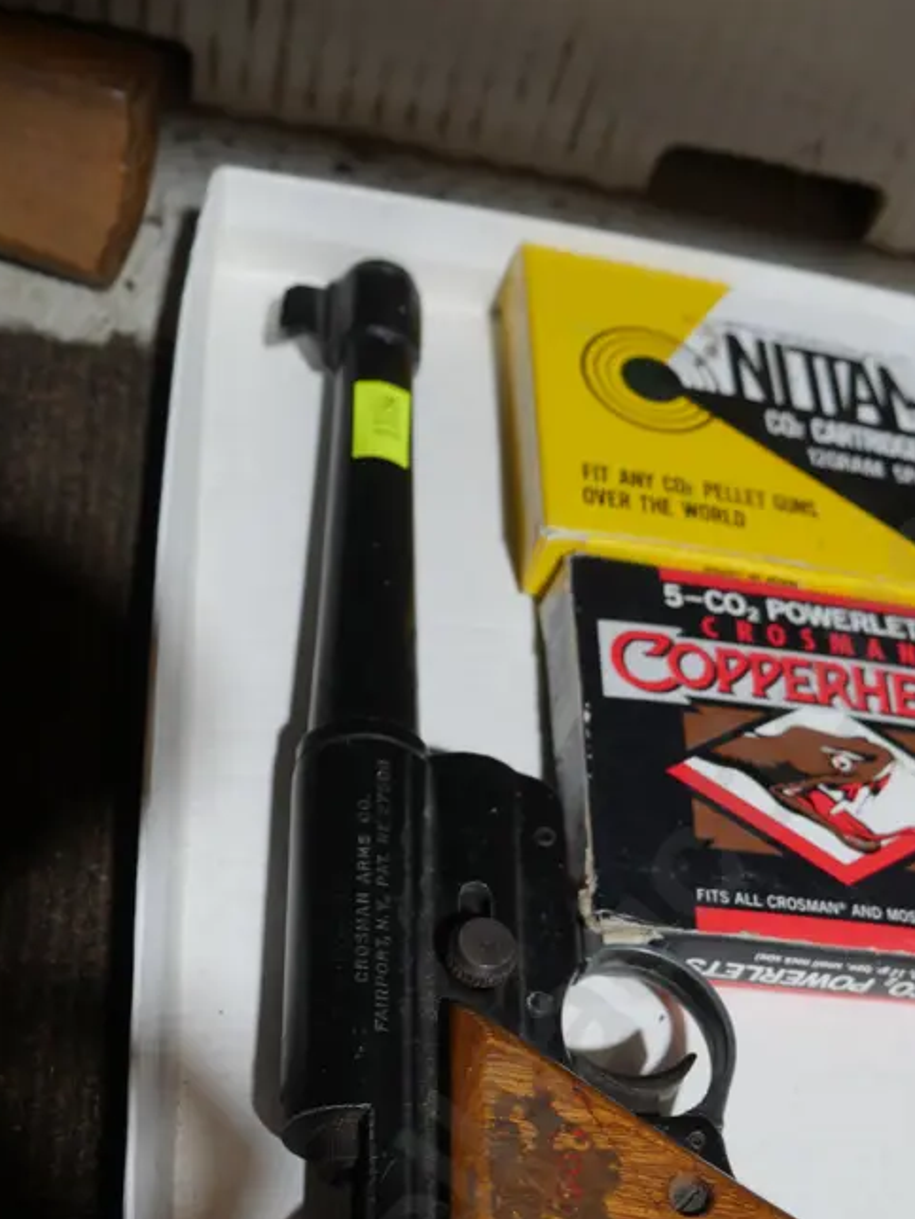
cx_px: 647
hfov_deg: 28.3
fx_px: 1796
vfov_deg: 36.5
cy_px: 935
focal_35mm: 51
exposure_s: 1/60
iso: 200
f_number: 3.6
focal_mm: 16
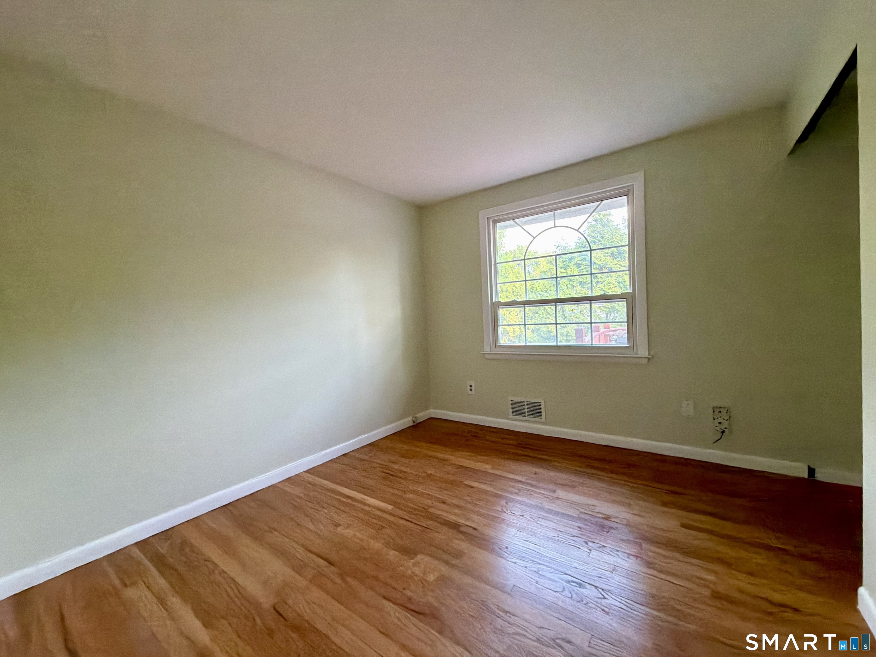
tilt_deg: -1.9
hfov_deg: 102.1
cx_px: 438
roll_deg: +3.3
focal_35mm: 14
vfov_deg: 85.7
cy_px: 328
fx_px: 354
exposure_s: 1/60
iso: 640
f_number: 2.2
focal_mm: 2.22
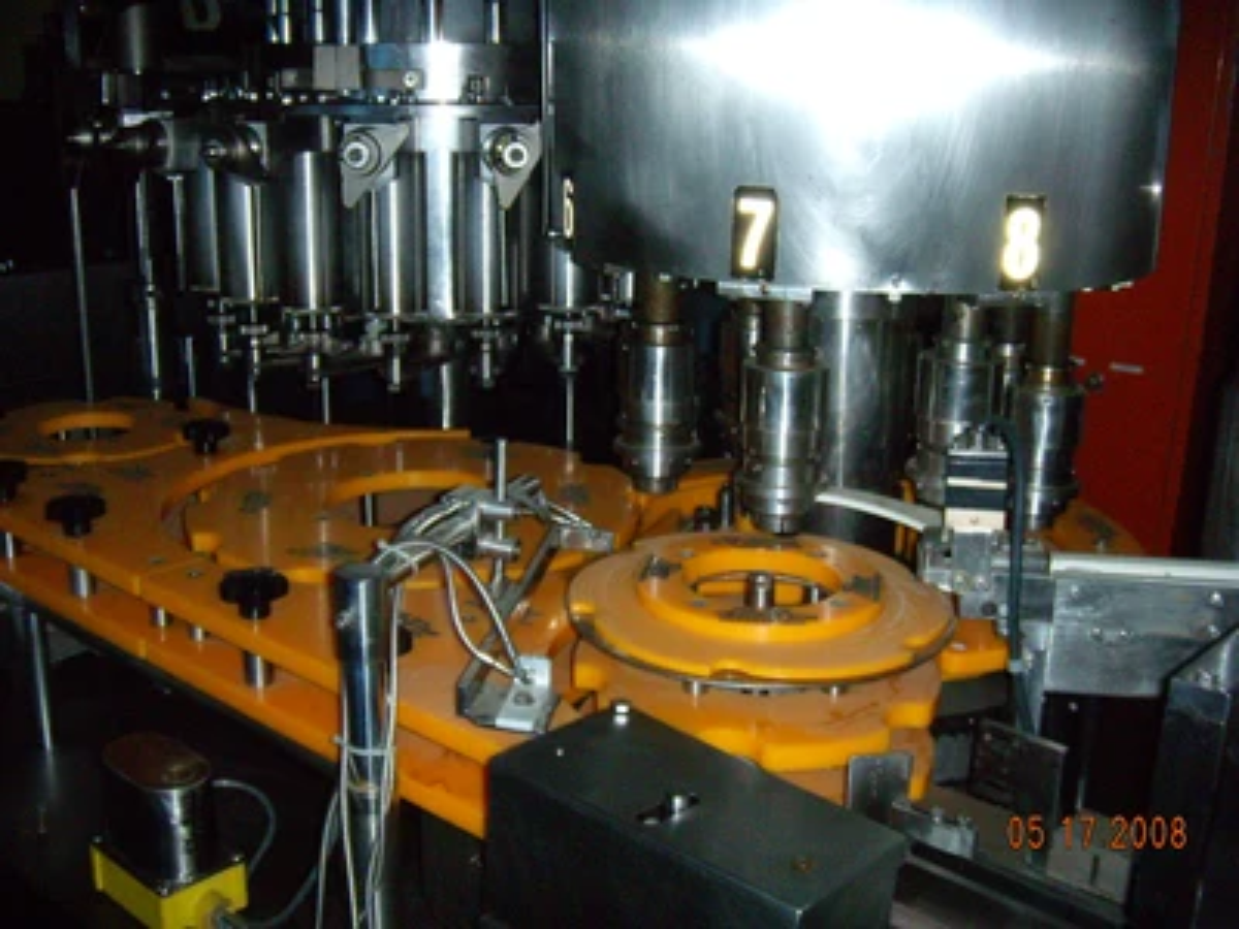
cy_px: 464
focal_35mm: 38
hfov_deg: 49.0
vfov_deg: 37.7
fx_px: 1360
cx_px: 620
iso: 400
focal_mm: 6.4
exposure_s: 1/60.2
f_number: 3.5
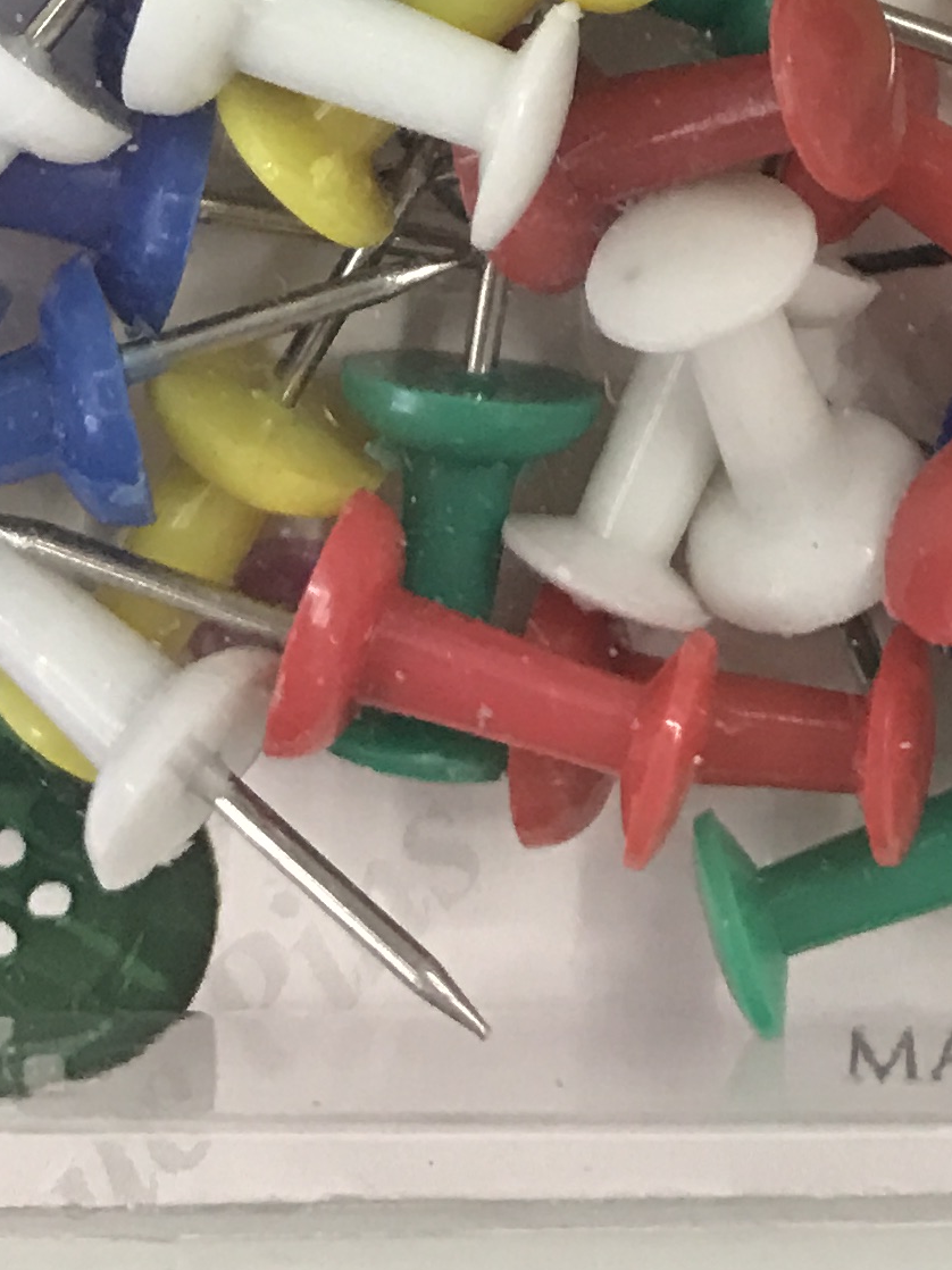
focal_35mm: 101
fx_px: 3705
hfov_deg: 14.5
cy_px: -704
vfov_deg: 17.3
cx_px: 784
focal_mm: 3.99
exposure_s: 1/25
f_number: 1.8
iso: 40
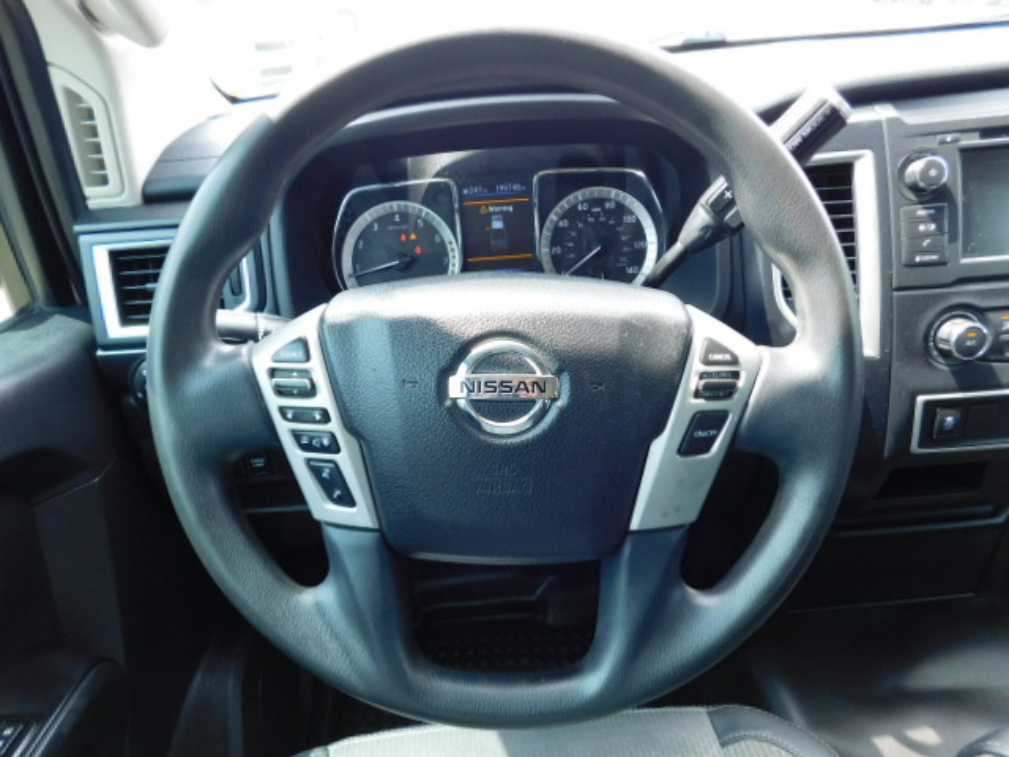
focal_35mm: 23
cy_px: 378
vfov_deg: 58.9
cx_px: 504
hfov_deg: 73.9
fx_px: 670
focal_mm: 4
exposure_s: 1/80
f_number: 3
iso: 125
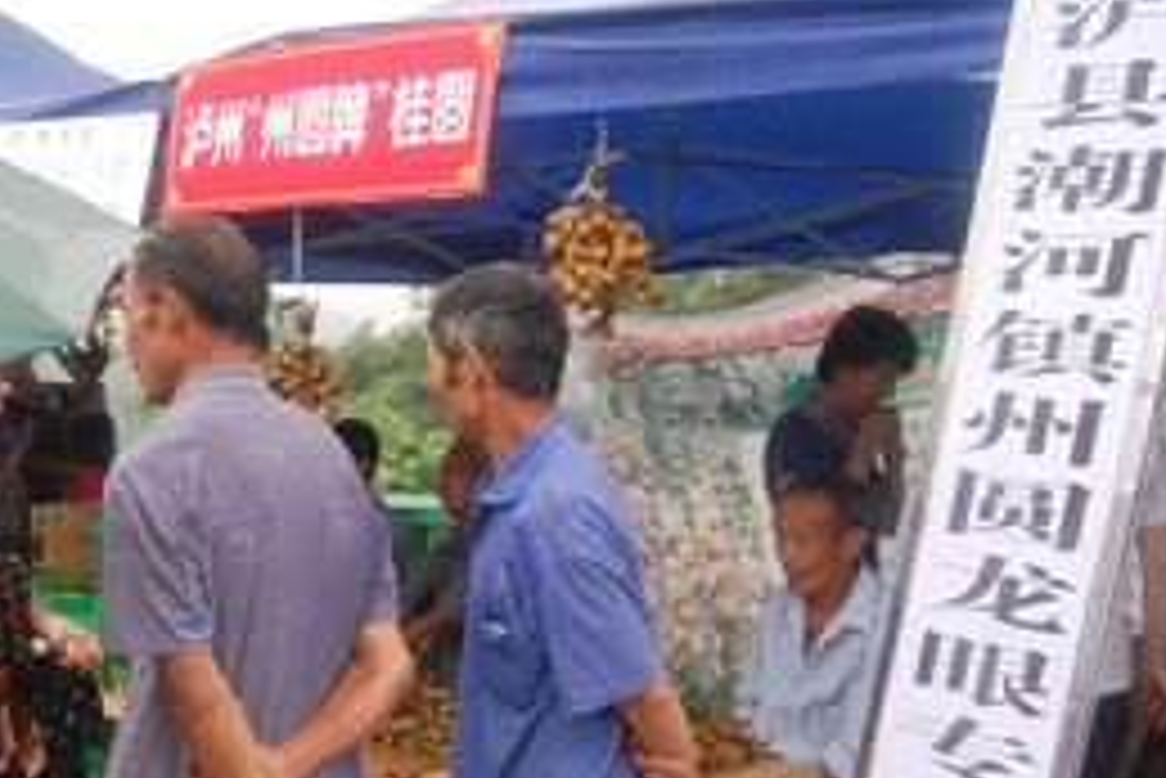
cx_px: 185
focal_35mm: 52
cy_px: 625
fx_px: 1685
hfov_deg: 36.5
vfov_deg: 25.6
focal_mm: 18
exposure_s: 1/100
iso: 800
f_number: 5
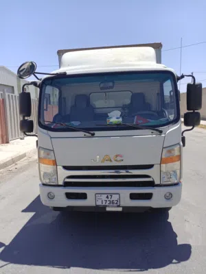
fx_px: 198
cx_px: 103
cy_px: 137
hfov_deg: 54.9
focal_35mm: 25
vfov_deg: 69.4
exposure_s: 1/450
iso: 100
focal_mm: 4.74
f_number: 1.79
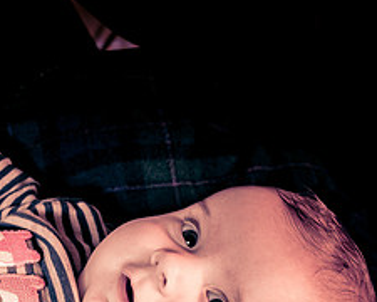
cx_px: 30
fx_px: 1049
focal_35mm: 94
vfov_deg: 16.3
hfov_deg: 19.9
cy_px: 232
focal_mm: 24
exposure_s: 1/80
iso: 100
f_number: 4
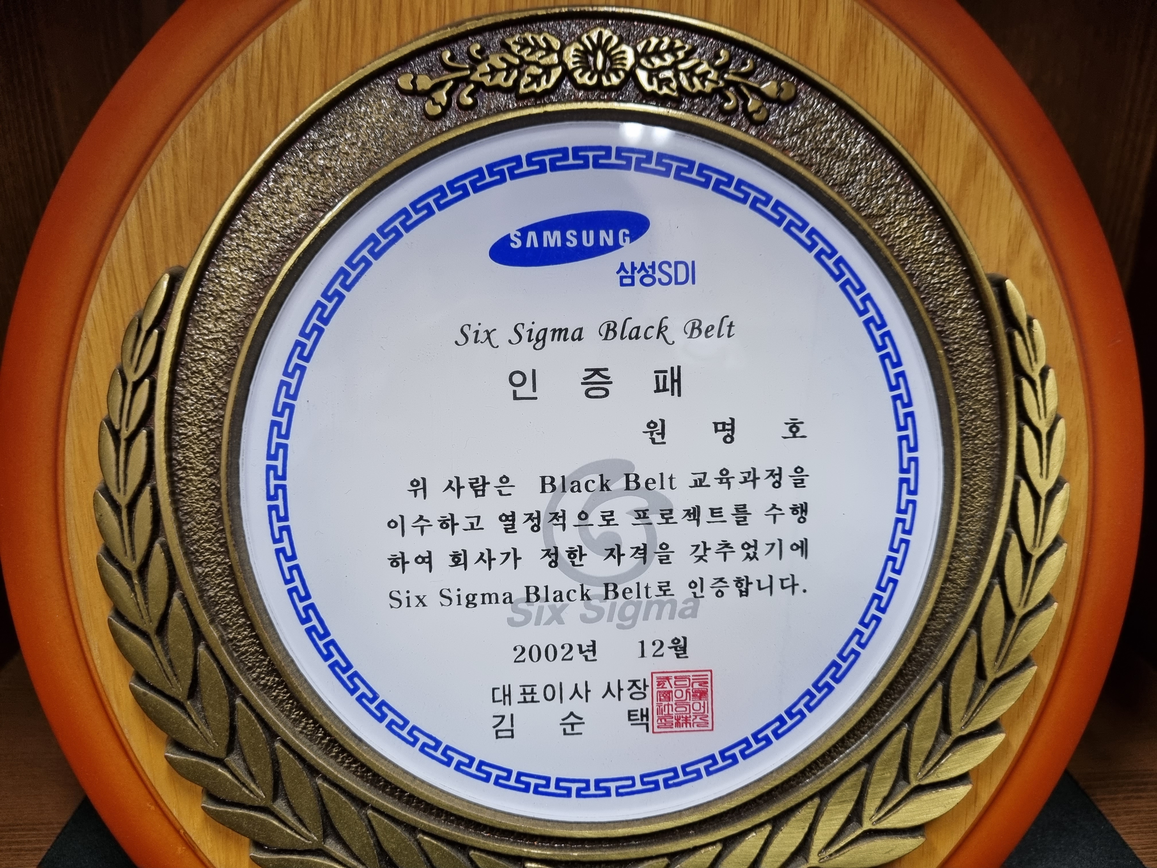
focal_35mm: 26
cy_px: 434
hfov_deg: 67.3
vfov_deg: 53.1
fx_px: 869
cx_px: 578
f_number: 1.8
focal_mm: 5.4
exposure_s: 1/40
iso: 200
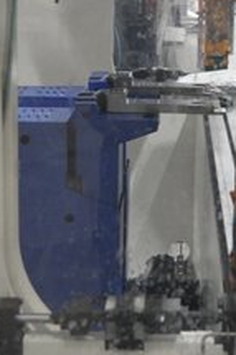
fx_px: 906
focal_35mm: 92
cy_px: 86
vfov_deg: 21.9
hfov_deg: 14.8
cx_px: 175
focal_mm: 22
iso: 2000
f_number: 3.8
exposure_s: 1/30
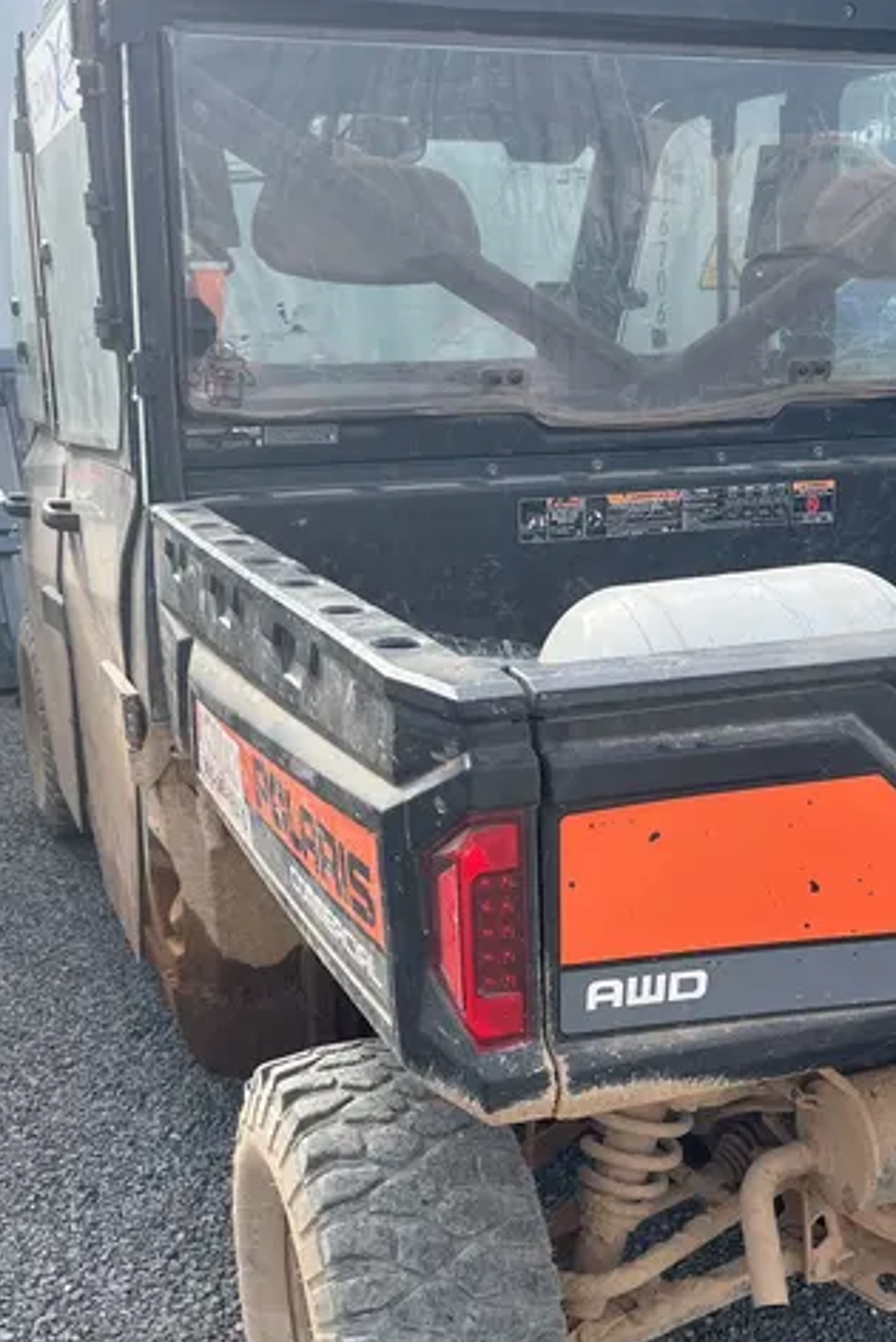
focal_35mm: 42
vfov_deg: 45.4
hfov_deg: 31.8
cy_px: 937
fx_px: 1567
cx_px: 543
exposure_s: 1/878
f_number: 1.6
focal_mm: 5.1
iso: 50
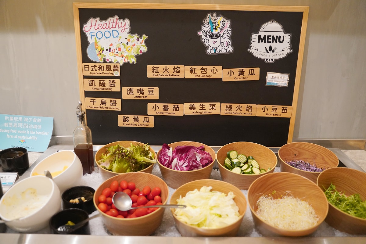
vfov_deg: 42.3
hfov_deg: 60.3
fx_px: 315
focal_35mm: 31
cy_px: 122
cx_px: 183
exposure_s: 1/160
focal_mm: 31
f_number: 2.8
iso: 4000
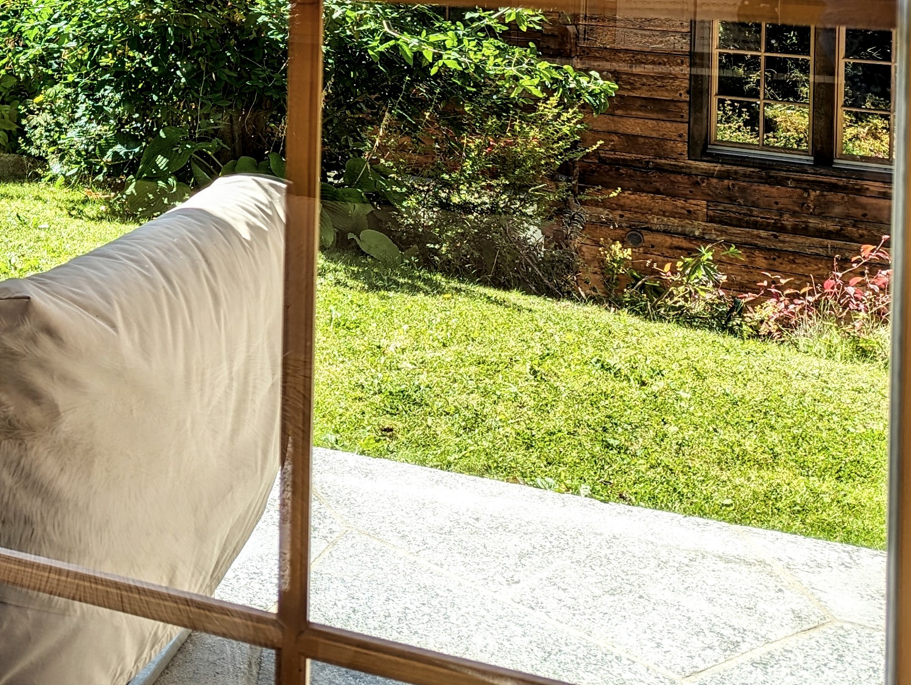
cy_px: -117
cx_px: -66
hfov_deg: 30.5
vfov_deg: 23.7
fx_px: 1502
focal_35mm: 57
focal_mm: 6.81
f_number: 1.85
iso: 47
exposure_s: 1/358
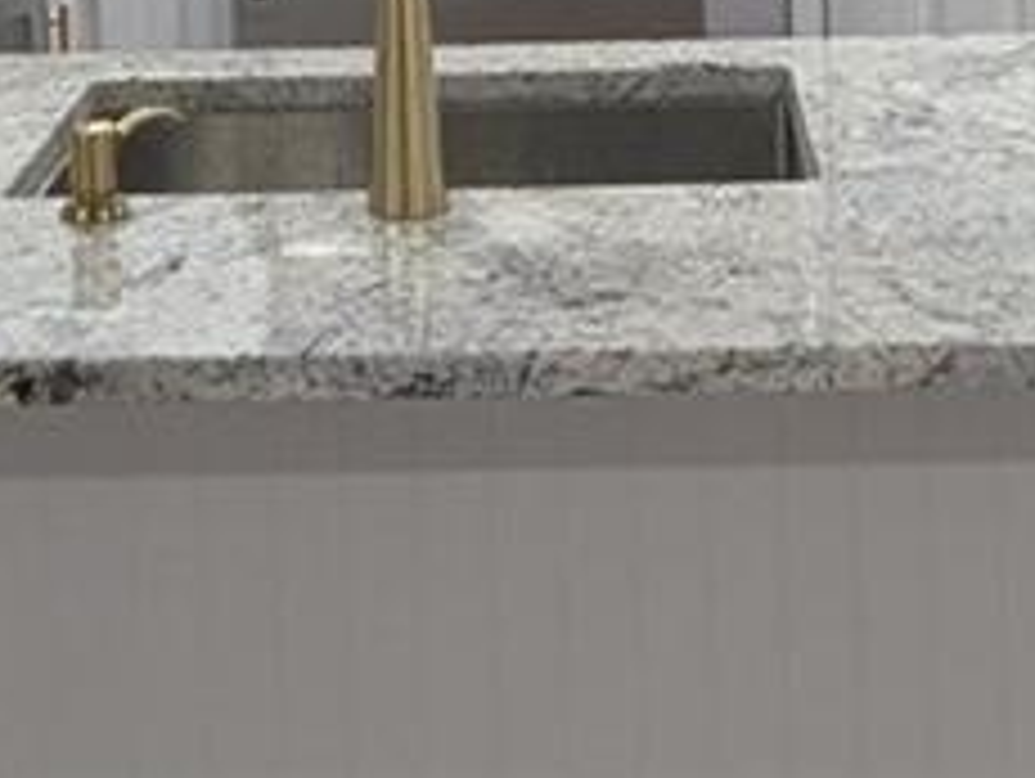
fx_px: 2694
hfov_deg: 21.7
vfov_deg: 14.6
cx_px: 540
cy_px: -571
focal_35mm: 90
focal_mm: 1.95
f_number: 2.2
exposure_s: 1/21.7
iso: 47
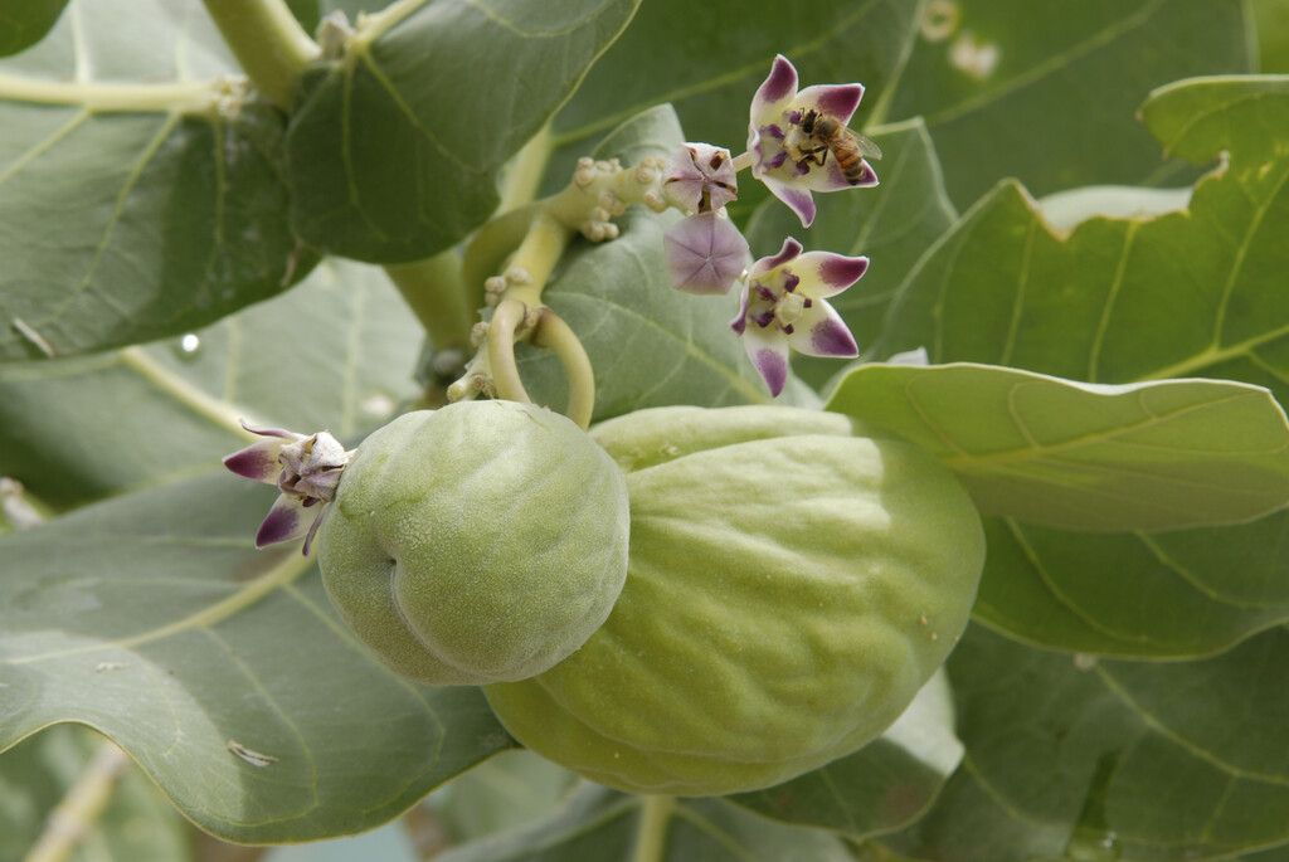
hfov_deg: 24.6
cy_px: 431
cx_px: 644
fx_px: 2957
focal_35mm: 82
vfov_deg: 16.6
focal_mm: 55
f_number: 10
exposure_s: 1/100
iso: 100
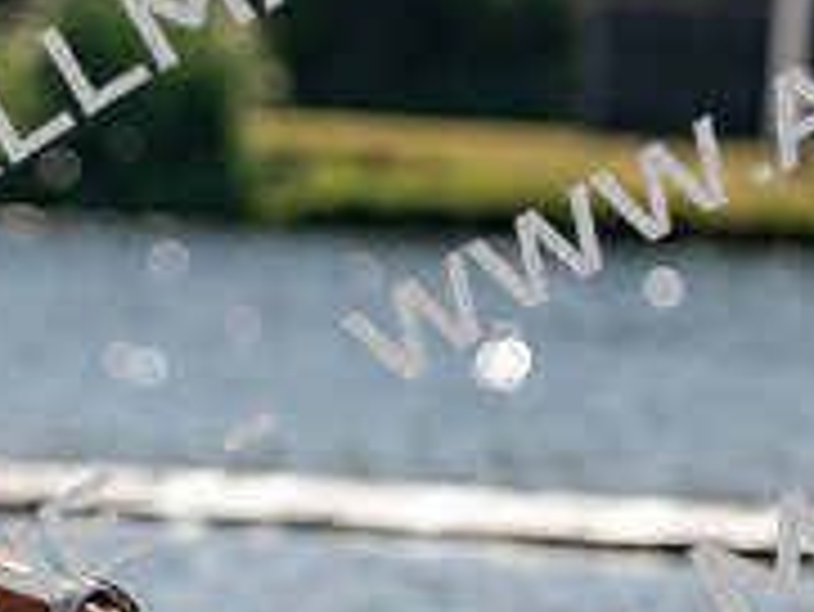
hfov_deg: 3.2
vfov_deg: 2.4
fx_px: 14495
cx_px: 18
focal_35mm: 616
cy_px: 457
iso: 125
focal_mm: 200
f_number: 5.6
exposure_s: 1/1600
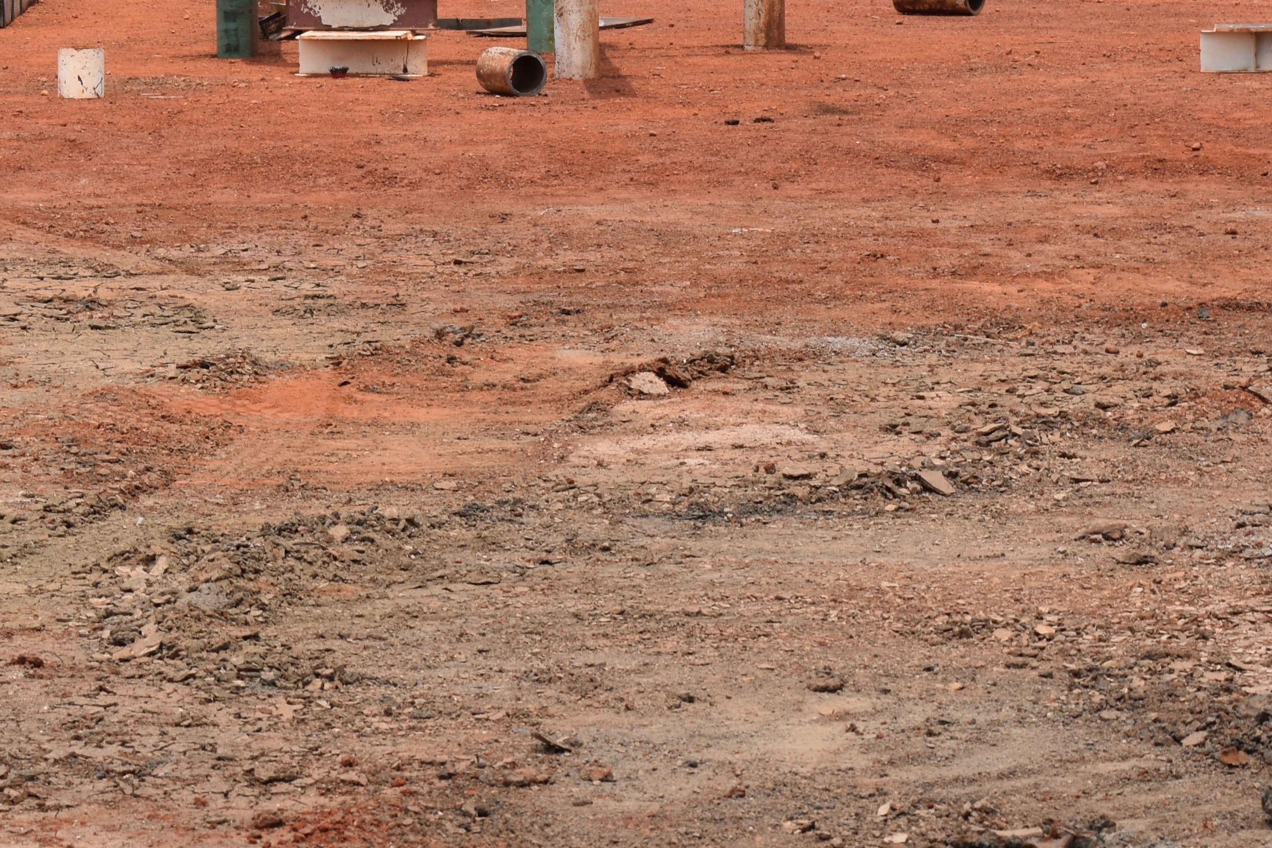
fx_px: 6398
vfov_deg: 7.6
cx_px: 601
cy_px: 81
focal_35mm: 181
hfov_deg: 11.4
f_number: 8
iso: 100
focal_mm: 55
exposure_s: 1/250
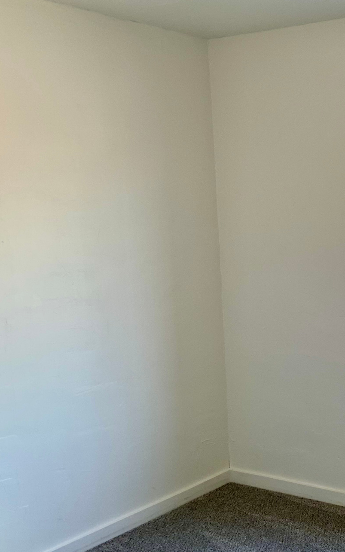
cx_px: 409
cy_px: 314
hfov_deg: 24.1
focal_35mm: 49
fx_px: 737
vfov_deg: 41.0
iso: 25
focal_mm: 3
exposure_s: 1/120
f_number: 1.8
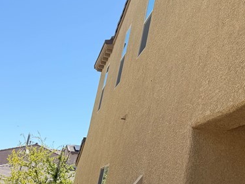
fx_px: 467
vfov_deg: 21.7
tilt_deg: +23.1
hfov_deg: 26.6
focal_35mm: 66
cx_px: 283
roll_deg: -3.5
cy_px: 18
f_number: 1.78
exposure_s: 1/2525
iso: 80
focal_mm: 6.76
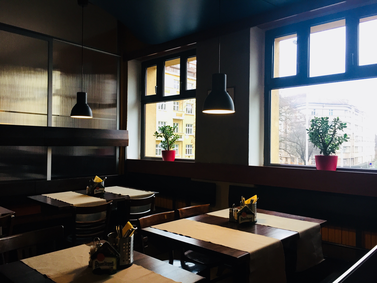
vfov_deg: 48.2
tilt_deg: +1.2
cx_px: 188
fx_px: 316
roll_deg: -0.6
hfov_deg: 61.7
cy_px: 142
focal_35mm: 29
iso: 64
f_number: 2.2
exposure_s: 1/33
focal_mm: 4.15
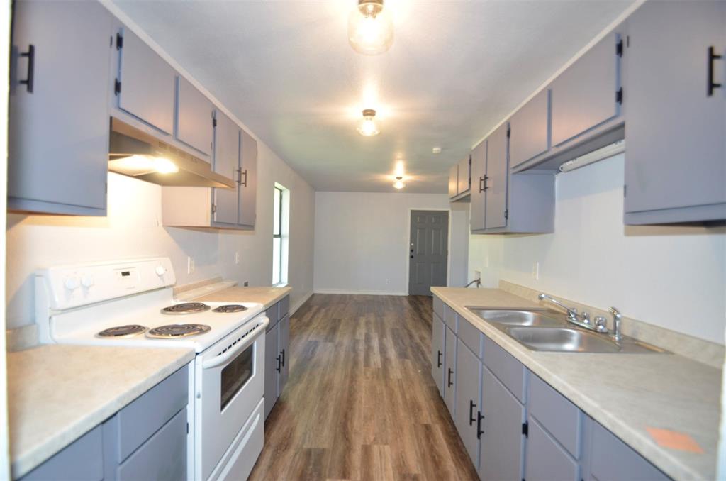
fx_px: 302
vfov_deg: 77.1
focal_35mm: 15
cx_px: 363
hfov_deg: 100.5
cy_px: 240
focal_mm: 10
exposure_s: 1/60
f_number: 4
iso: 720
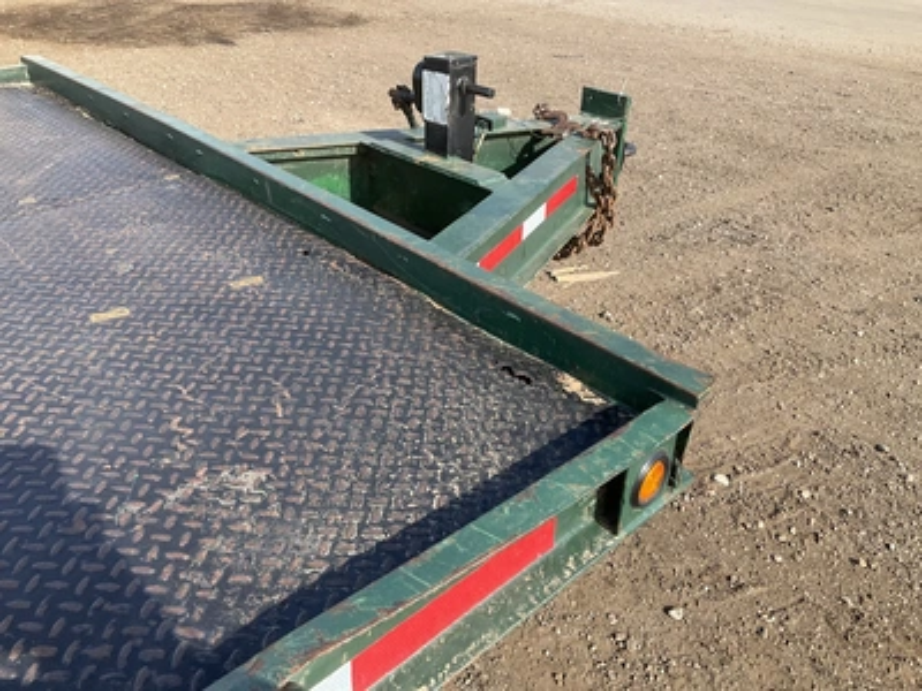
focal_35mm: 29
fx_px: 772
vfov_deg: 48.2
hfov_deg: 61.7
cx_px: 461
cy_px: 346
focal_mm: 3
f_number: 1.8
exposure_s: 1/642
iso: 25
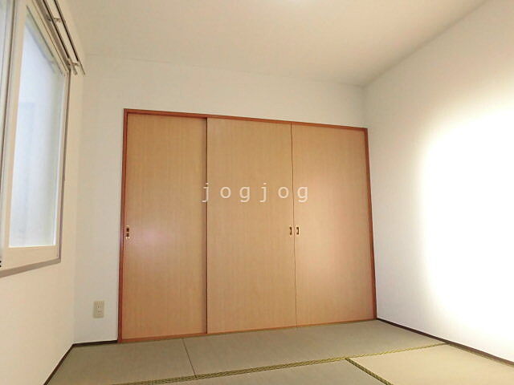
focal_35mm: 24
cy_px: 192
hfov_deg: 71.6
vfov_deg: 56.8
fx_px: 356
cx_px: 257
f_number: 3.1
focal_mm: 4.3
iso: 400
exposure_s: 1/500
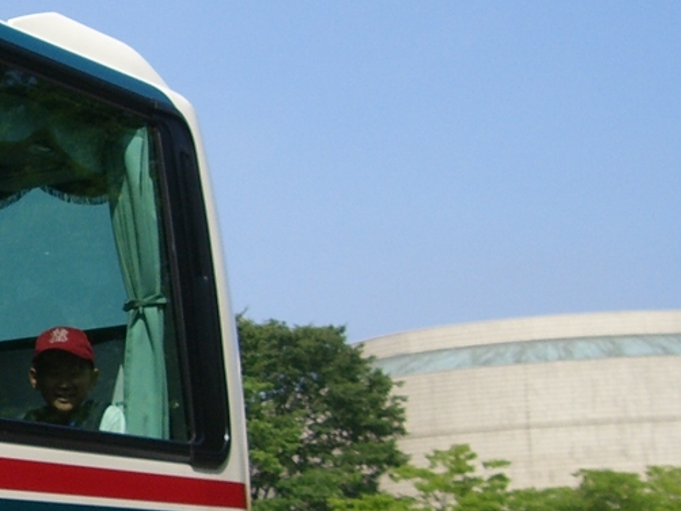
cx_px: -94
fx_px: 2382
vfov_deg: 12.2
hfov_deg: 15.8
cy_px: 320
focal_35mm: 121
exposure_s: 1/640
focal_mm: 6.2
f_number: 4.3
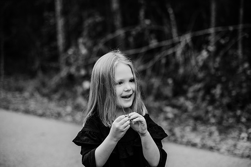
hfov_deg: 39.6
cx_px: 126
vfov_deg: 27.0
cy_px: 84
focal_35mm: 50
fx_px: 349
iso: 320
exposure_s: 1/800
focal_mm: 50
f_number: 2.2
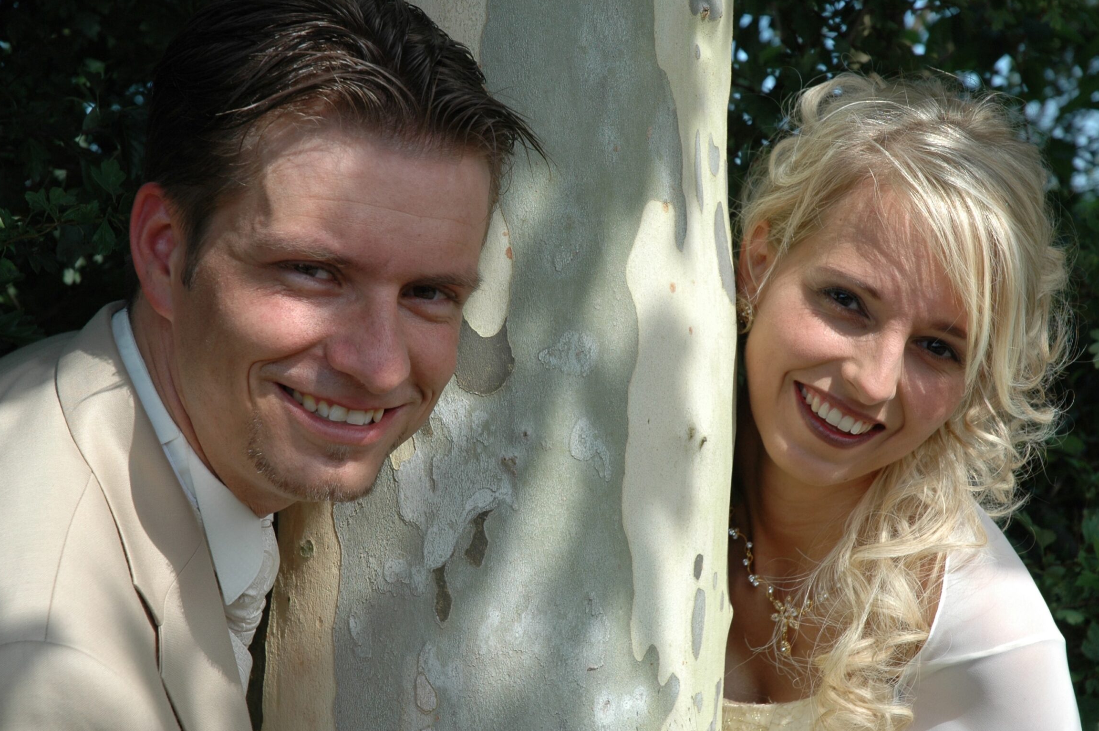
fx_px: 3050
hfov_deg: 20.4
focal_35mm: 100
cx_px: 570
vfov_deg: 13.7
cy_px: 372
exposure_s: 1/200
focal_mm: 60
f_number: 8
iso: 200
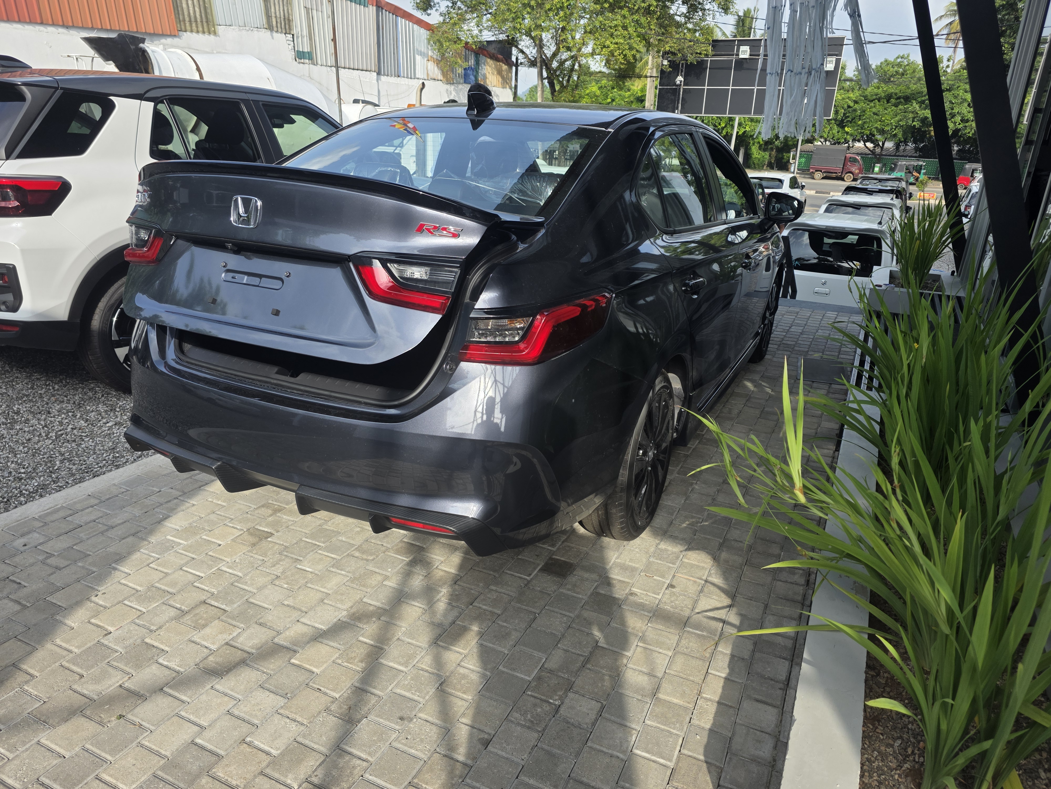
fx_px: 698
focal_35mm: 23
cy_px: 394
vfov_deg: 58.9
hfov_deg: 73.9
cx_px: 526
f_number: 1.7
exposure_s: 1/2094
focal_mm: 6.3
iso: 80
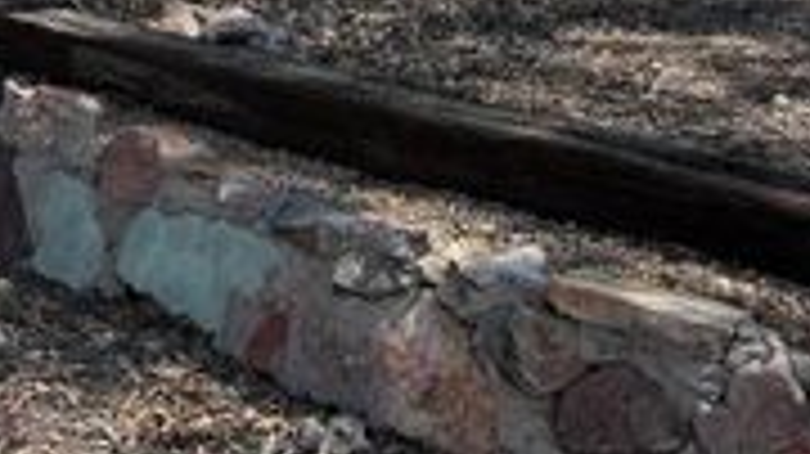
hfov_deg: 22.0
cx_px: 378
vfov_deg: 12.1
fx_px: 2082
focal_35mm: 97
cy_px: -124
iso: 80
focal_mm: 6.76
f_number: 1.78
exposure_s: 1/2169
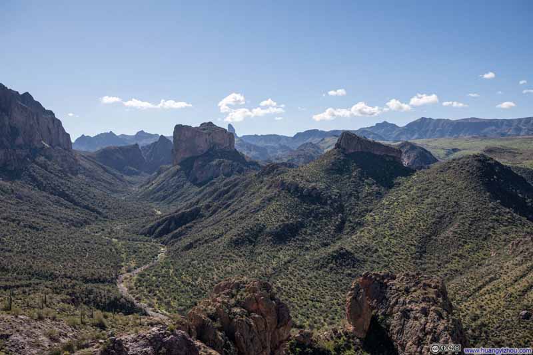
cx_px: 266
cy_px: 178
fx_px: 496
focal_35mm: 34
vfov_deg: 39.5
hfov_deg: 56.5
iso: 100
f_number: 5.6
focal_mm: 33.5
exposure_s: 1/800
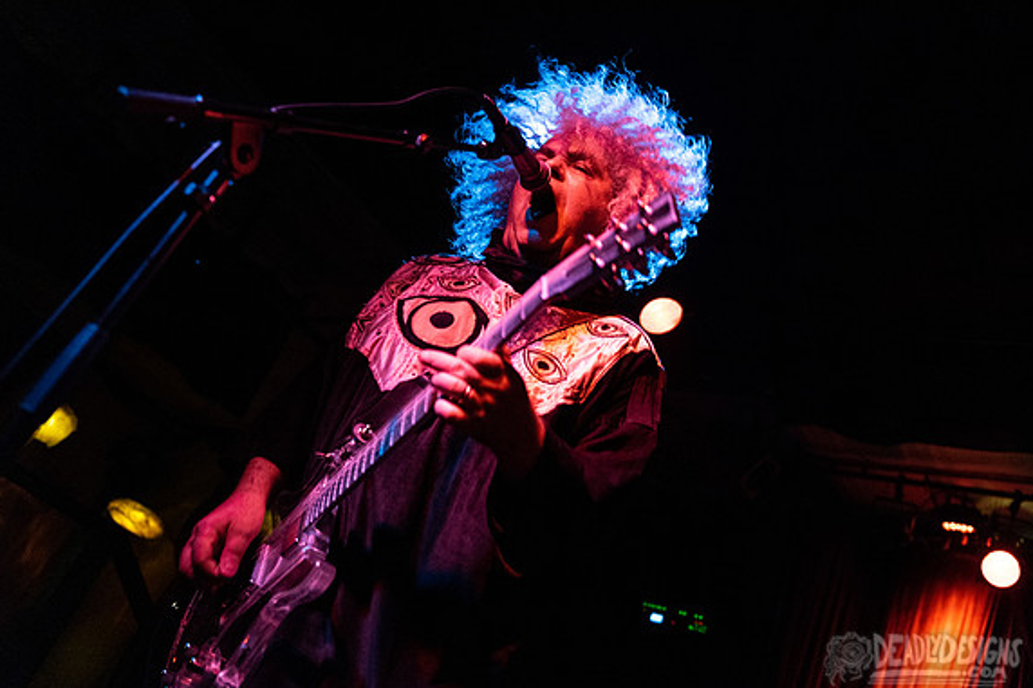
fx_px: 1033
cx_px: 590
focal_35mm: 36
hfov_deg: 53.0
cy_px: 323
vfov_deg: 36.8
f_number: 3.2
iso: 3200
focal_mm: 31
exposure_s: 1/200
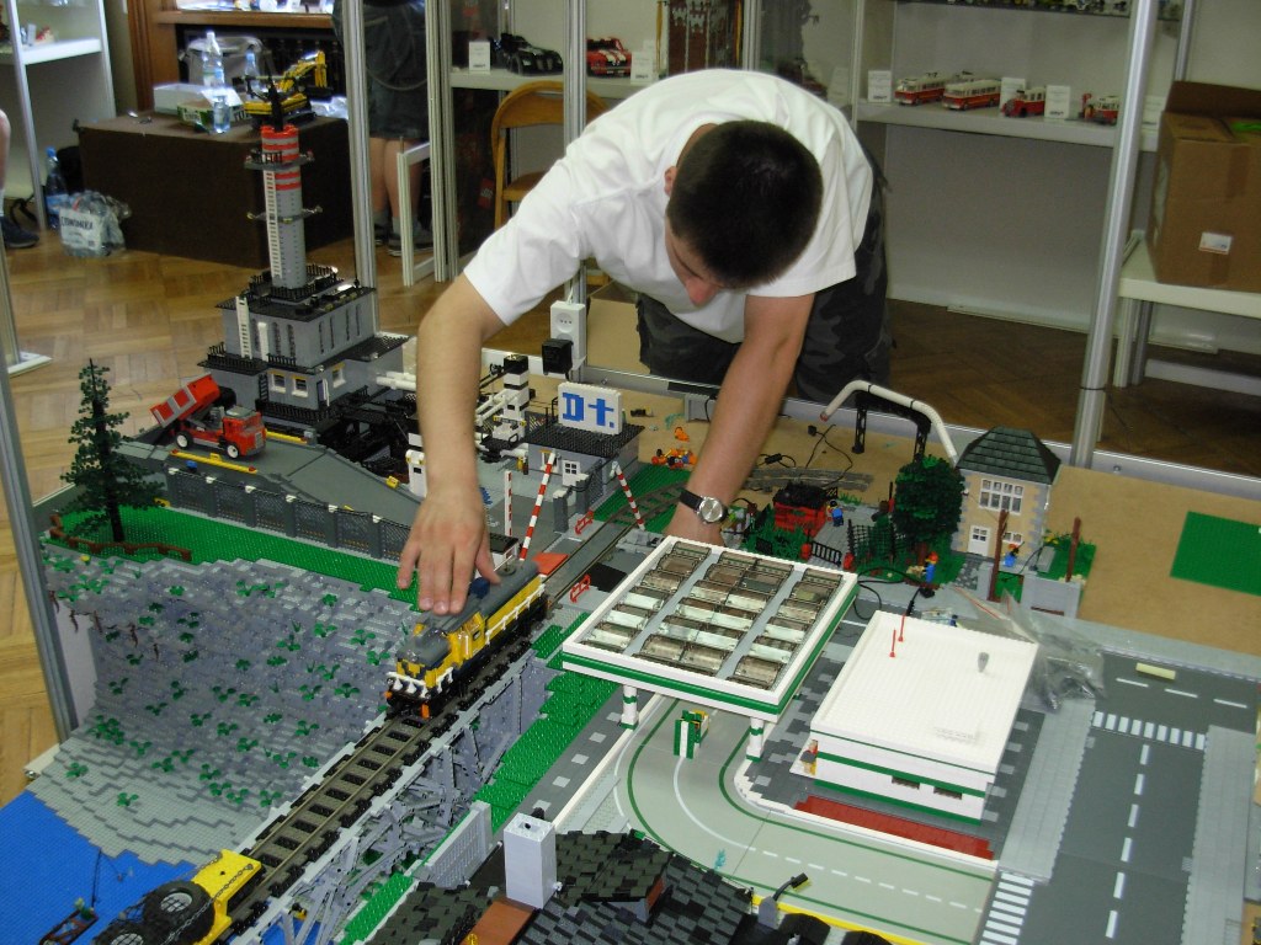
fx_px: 1384
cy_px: 472
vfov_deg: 37.7
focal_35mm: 38
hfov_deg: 49.0
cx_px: 630
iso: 200
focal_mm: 6.3
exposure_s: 1/29.3
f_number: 2.9
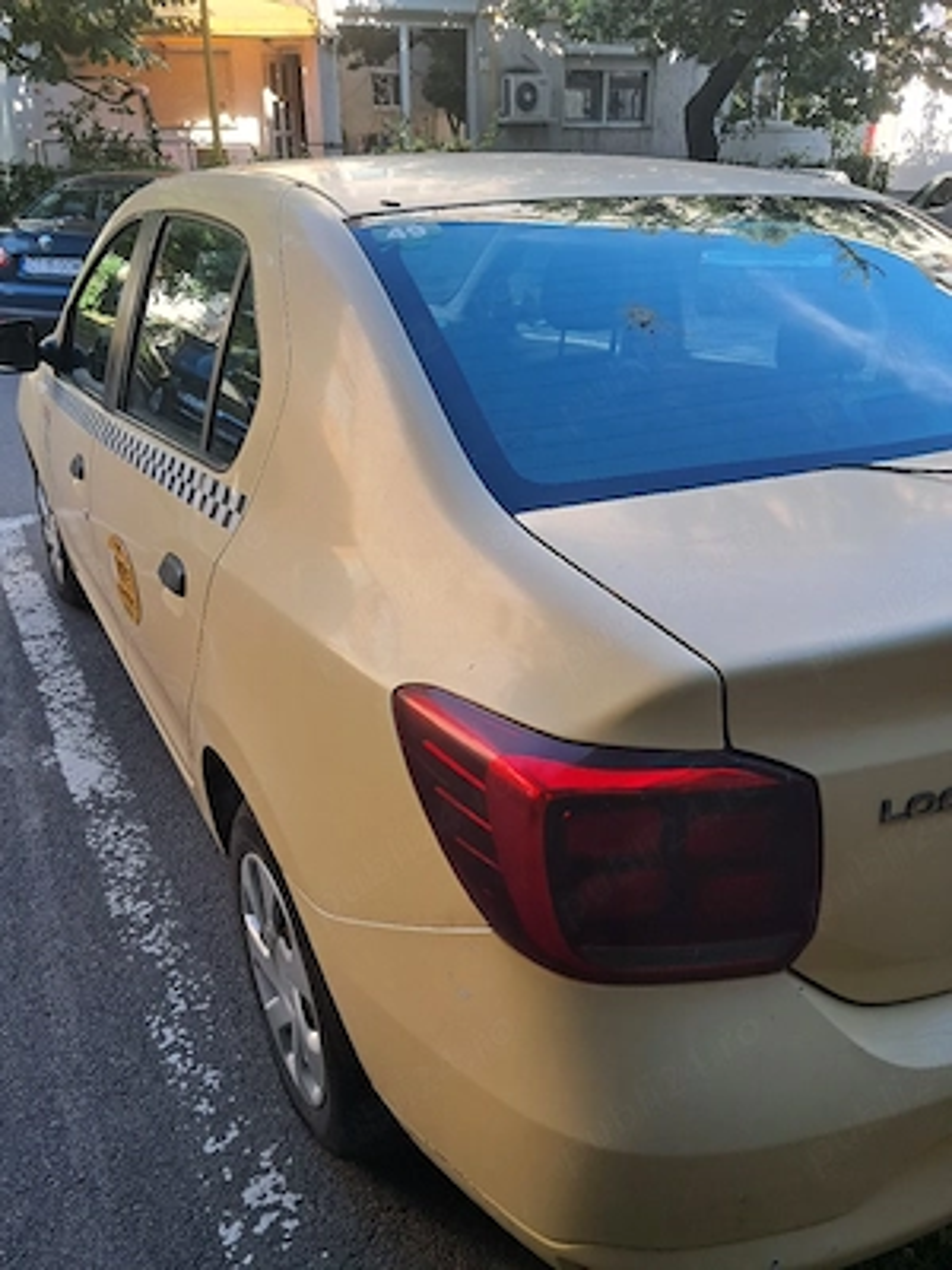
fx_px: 990
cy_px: 635
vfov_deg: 65.3
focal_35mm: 27
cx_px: 476
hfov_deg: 51.4
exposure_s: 1/102
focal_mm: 4
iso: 50
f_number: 1.8
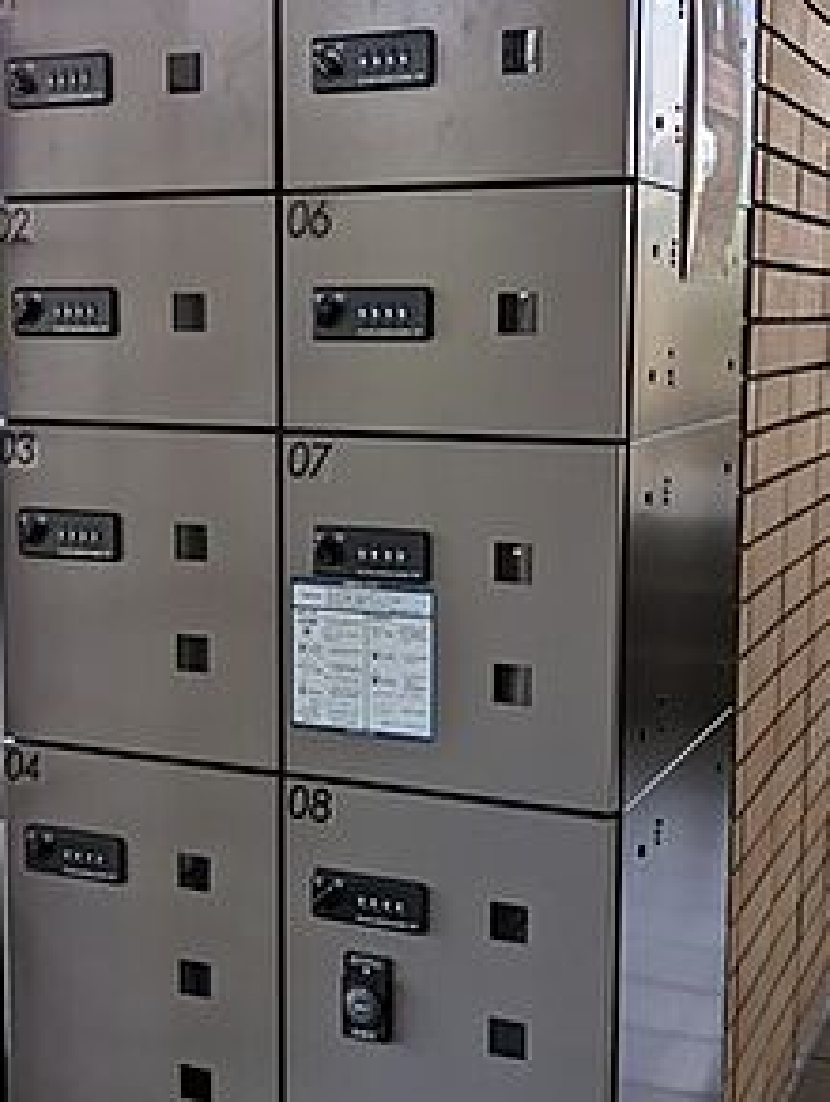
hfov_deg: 28.6
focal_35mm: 51
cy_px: 551
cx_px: 351
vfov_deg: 37.4
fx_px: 1626
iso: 61
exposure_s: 1/201
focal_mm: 5.43
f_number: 1.89
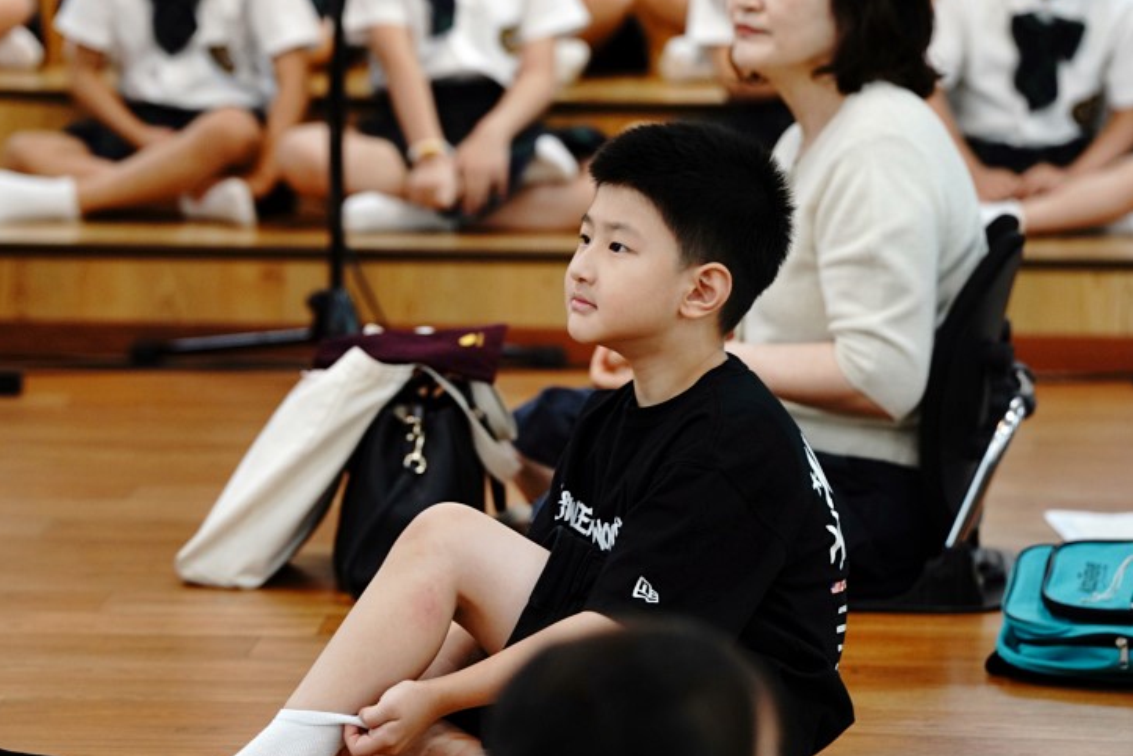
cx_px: 516
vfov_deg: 5.5
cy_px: 333
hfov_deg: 8.3
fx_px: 7836
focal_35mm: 249
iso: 2000
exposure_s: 1/160
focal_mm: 200
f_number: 4.5
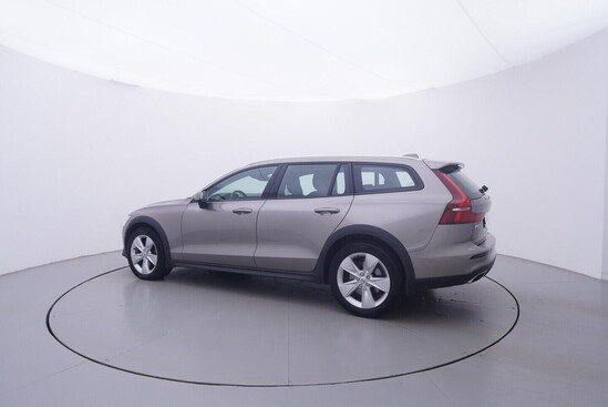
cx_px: 304
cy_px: 204
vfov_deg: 56.2
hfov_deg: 77.3
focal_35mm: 22
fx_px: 380
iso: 200
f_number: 5
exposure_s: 1/80
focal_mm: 15
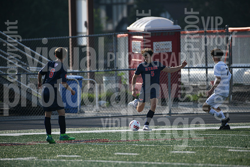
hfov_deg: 4.1
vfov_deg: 2.8
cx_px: 125
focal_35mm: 500
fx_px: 3473
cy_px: 84
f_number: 5.6
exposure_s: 1/5000
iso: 1250
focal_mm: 500
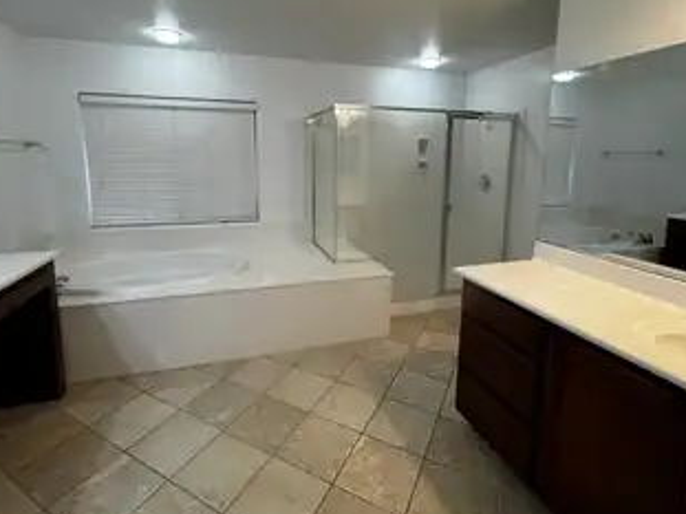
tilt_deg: -8.2
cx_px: 337
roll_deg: -0.1
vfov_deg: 70.9
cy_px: 207
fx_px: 357
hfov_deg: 87.8
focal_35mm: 18
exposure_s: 1/120
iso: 200
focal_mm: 2.22
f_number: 2.2
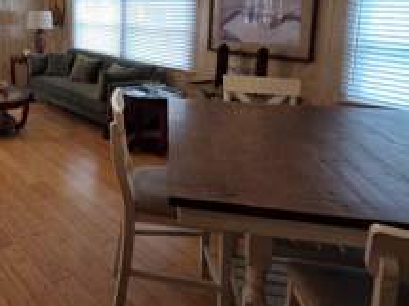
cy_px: 61
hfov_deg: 56.6
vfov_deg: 45.7
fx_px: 342
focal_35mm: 29
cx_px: 74
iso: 200
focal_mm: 2.2
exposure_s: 1/60
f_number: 2.2
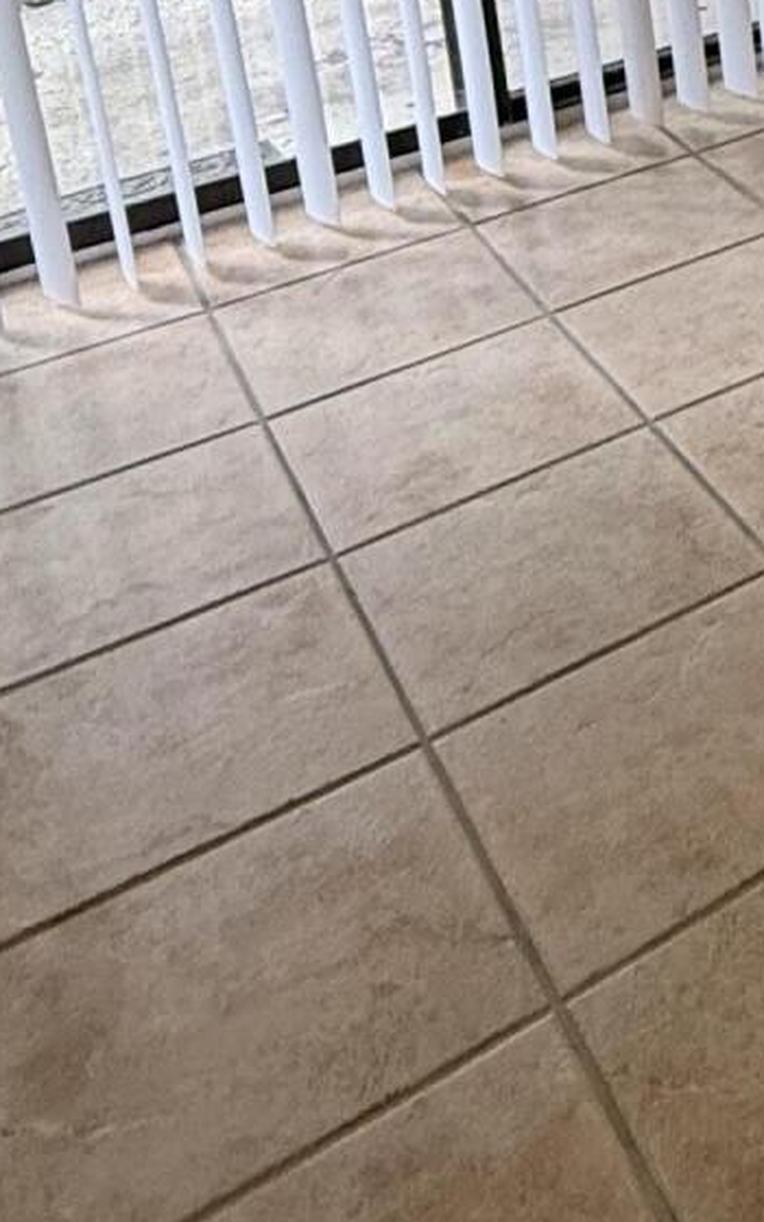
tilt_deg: -11.9
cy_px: -207
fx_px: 1766
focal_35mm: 53
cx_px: 1192
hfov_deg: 20.4
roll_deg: +1.9
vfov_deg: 32.3
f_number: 2.2
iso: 250
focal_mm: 2.22
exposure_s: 1/120
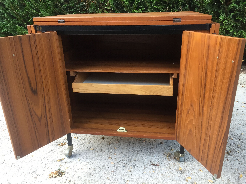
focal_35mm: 29
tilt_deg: -21.9
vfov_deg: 48.2
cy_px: 92
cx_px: 123
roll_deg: +2.1
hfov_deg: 61.7
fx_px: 206
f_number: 2.2
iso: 40
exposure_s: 1/33
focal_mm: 4.15
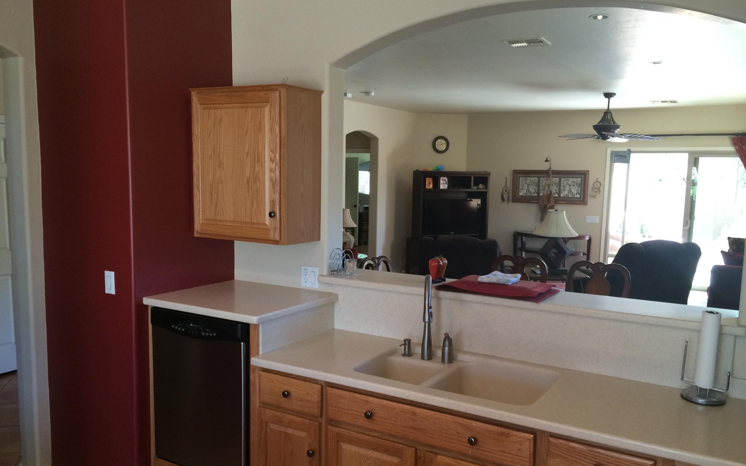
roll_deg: -1.1
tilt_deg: -8.2
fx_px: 630
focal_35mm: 31
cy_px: 252
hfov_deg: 61.2
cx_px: 375
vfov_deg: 40.6
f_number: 2.2
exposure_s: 1/30
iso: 50
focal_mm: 4.15
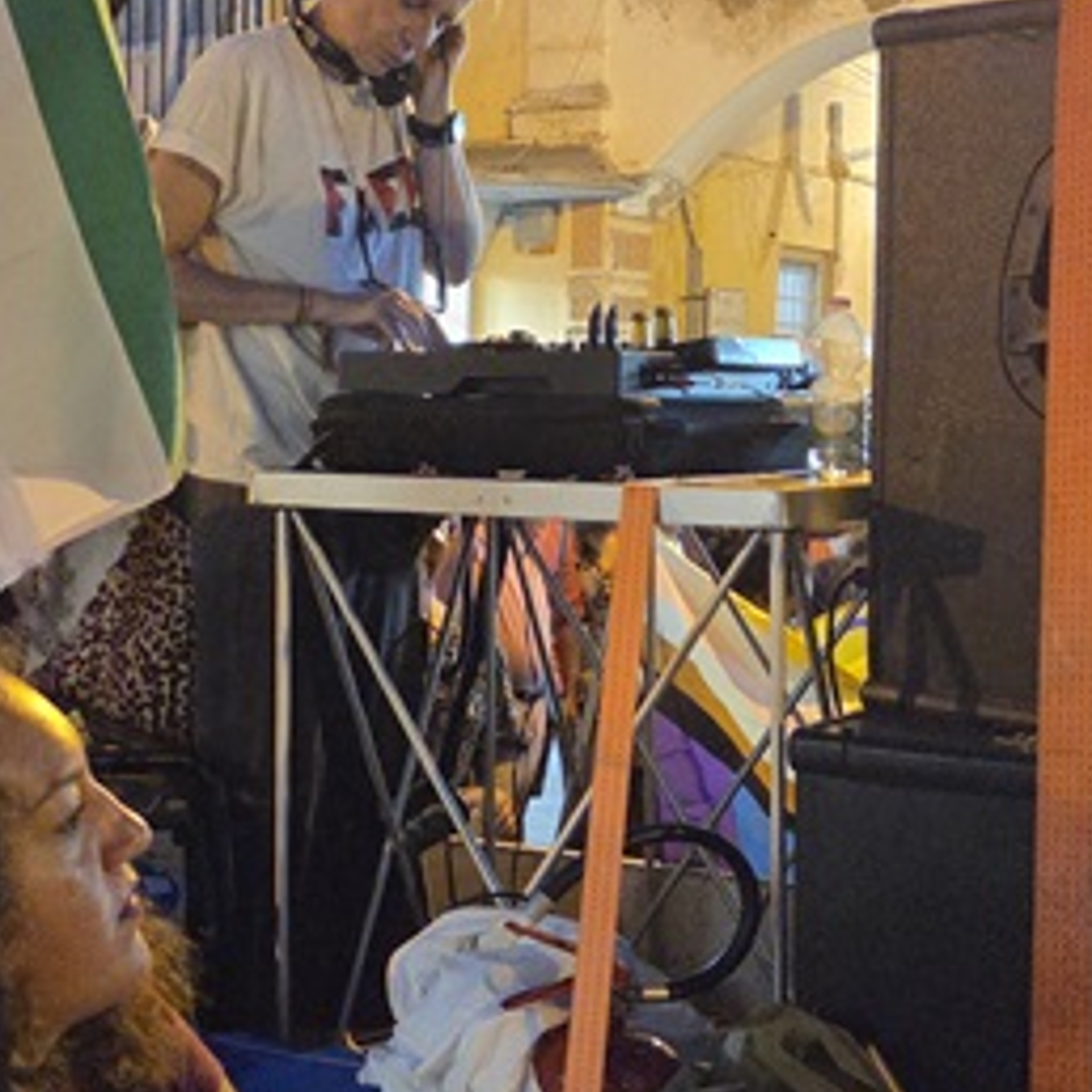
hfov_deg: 26.1
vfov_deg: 27.2
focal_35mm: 63
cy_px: 372
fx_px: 2248
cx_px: 34
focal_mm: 5.4
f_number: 1.8
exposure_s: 1/100
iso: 2500
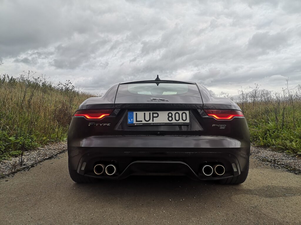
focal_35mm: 27
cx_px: 150
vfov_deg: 51.4
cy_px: 112
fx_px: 235
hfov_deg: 65.3
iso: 50
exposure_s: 1/677
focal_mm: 3.95
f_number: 1.8
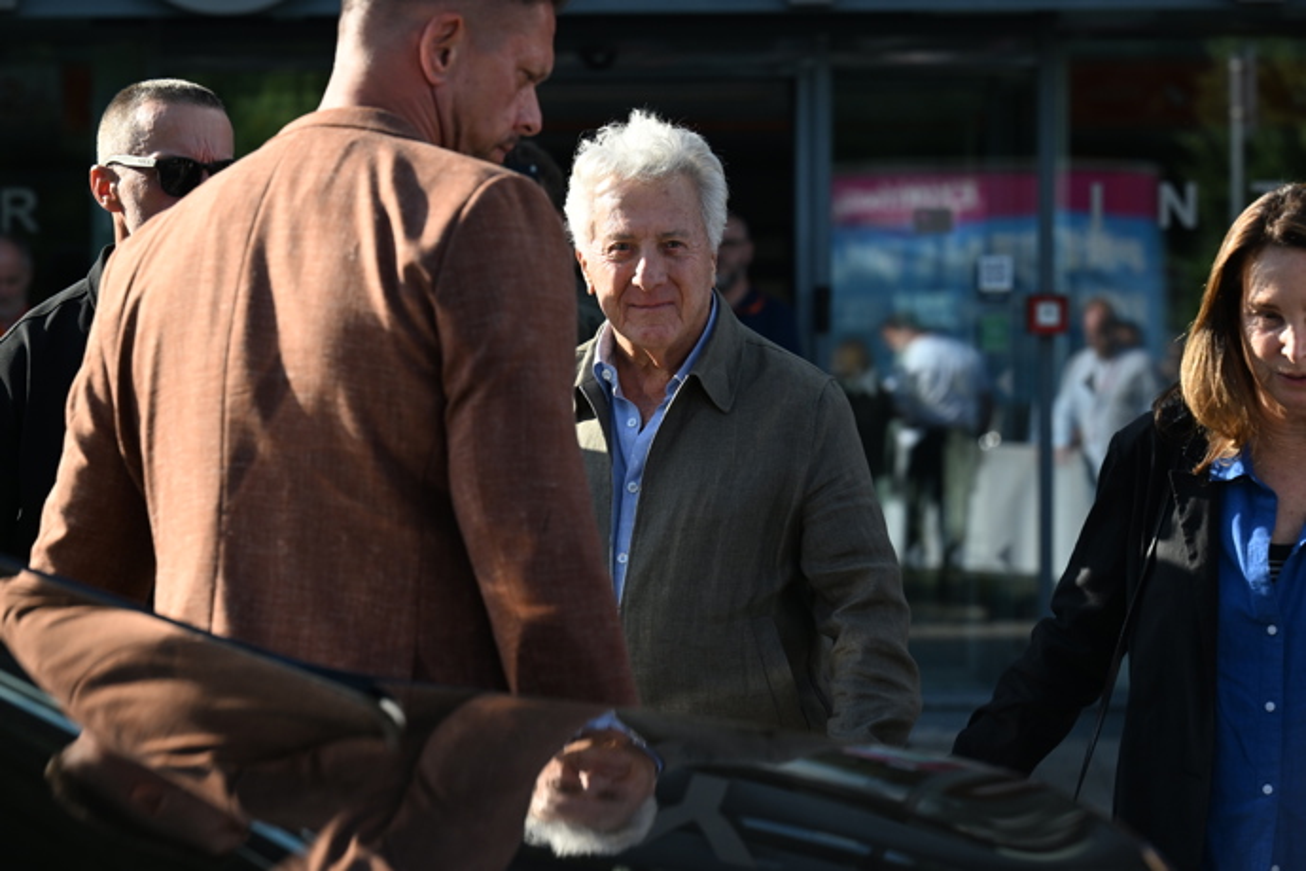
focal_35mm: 102
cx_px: 653
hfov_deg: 20.0
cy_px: 436
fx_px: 3700
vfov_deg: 13.4
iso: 1000
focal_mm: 102
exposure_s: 1/3200
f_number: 5
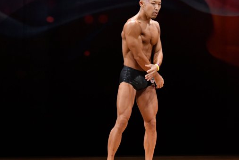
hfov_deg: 6.2
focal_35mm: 333
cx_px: 153
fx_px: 2211
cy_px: 80
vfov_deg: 4.1
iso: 3200
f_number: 5.6
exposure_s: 1/400
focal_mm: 145
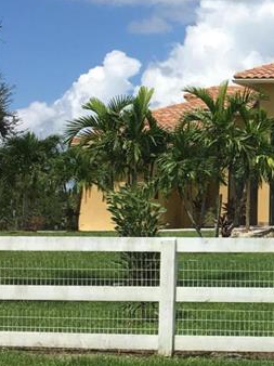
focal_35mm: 103
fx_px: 1088
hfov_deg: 13.1
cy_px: 172
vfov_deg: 19.1
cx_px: 481
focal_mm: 4.15
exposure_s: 1/2653
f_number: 2.2
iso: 25
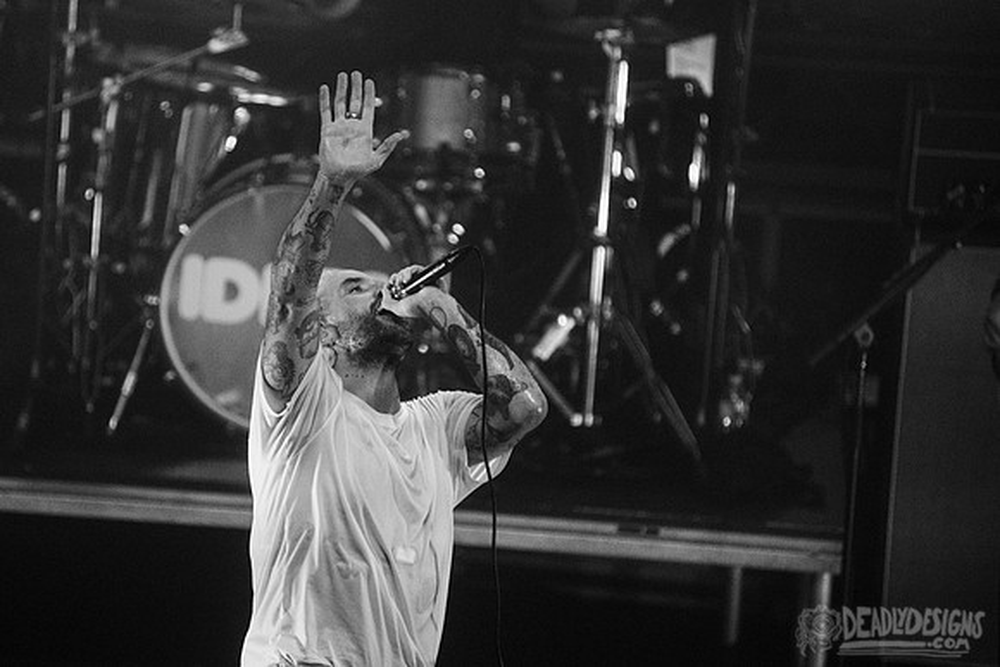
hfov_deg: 7.6
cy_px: 362
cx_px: 402
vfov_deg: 5.1
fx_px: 7547
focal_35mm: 272
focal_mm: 200
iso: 2500
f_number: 3.2
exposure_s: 1/500
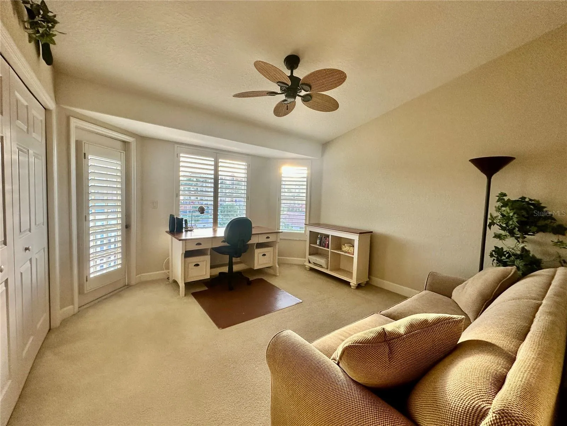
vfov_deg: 85.7
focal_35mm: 14
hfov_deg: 102.1
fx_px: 229
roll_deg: -2.3
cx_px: 284
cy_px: 213
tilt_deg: -2.9
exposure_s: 1/120
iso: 200
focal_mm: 2.22
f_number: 2.2
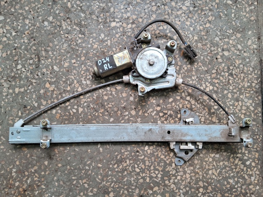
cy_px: 98
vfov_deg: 53.0
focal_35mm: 26
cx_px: 132
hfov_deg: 67.3
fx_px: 197
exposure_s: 1/40
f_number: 1.8
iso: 200
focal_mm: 3.98
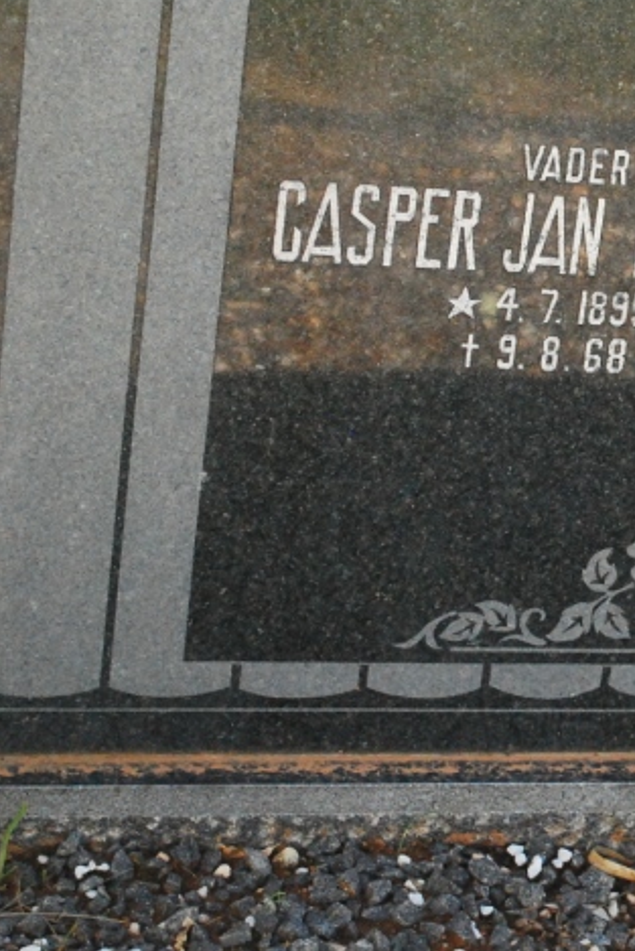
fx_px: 3120
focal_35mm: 118
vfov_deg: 17.3
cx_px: 842
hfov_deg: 11.3
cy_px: 323
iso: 1600
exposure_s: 1/1600
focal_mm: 36
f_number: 5.3
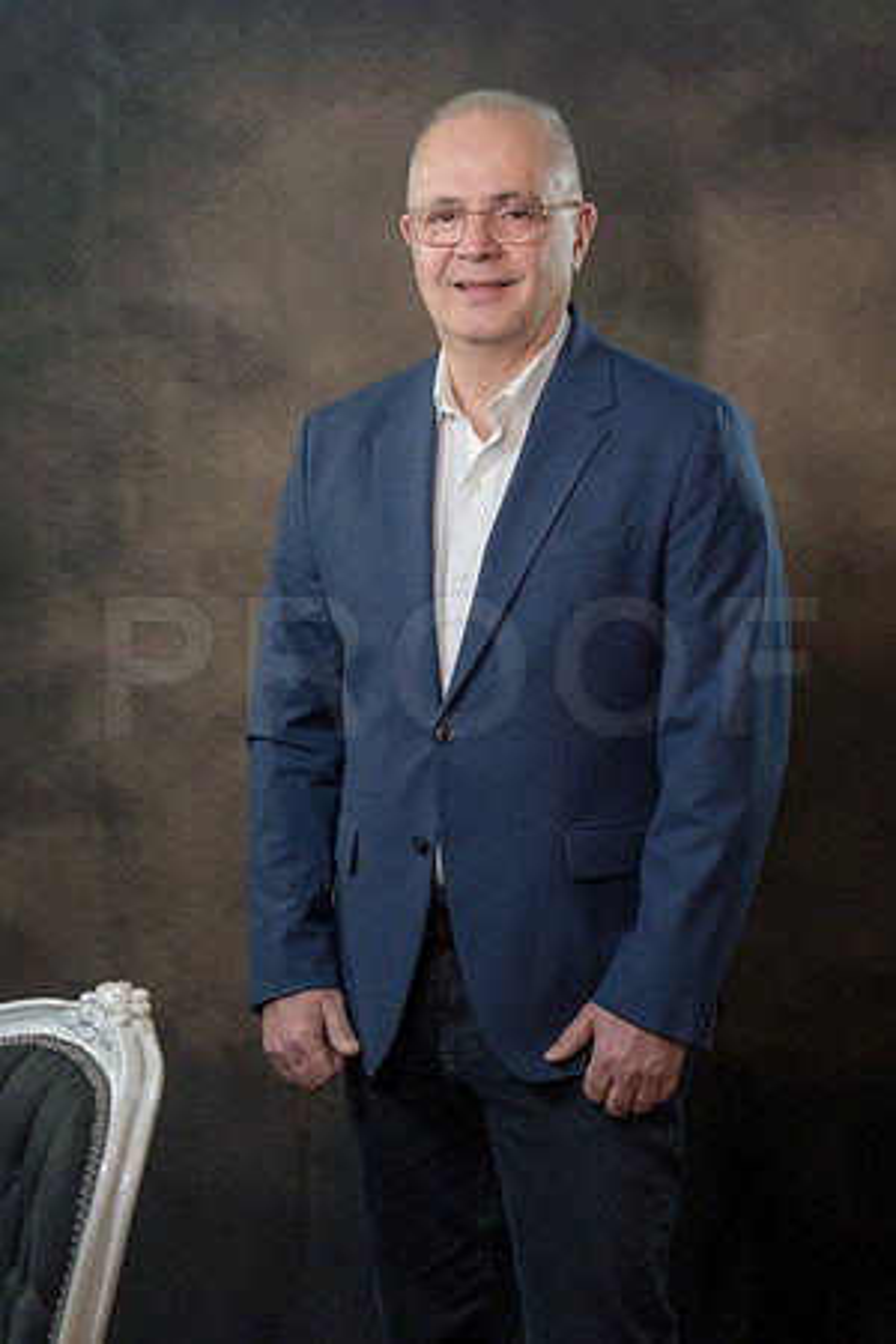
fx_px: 3845
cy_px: 672
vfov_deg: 19.8
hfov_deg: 13.3
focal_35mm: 103
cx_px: 448
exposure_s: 1/100
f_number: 5
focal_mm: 103
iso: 250
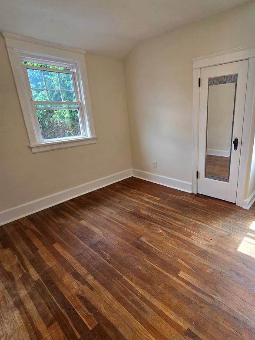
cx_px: 164
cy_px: 168
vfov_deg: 91.0
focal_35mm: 17
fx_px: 167
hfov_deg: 73.1
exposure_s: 1/120
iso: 50
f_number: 2.2
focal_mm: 2.2
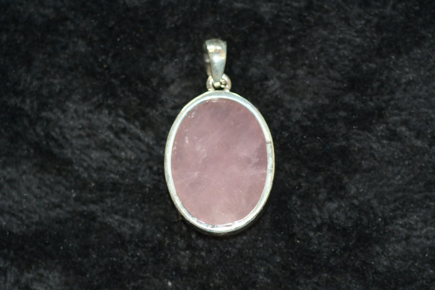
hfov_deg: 13.0
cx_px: 218
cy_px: 145
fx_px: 1903
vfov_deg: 8.7
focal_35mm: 158
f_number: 3.5
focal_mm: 105
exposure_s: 1/60
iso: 400
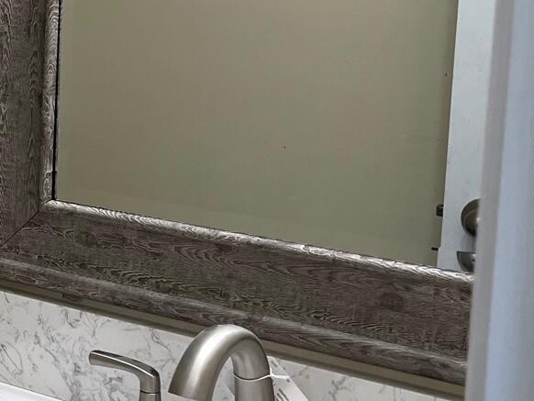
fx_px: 1389
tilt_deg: -6.7
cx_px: -250
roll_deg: +0.1
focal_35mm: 90
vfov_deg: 16.3
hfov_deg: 19.2
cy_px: 82
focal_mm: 5.1
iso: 100
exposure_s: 1/120
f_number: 1.6
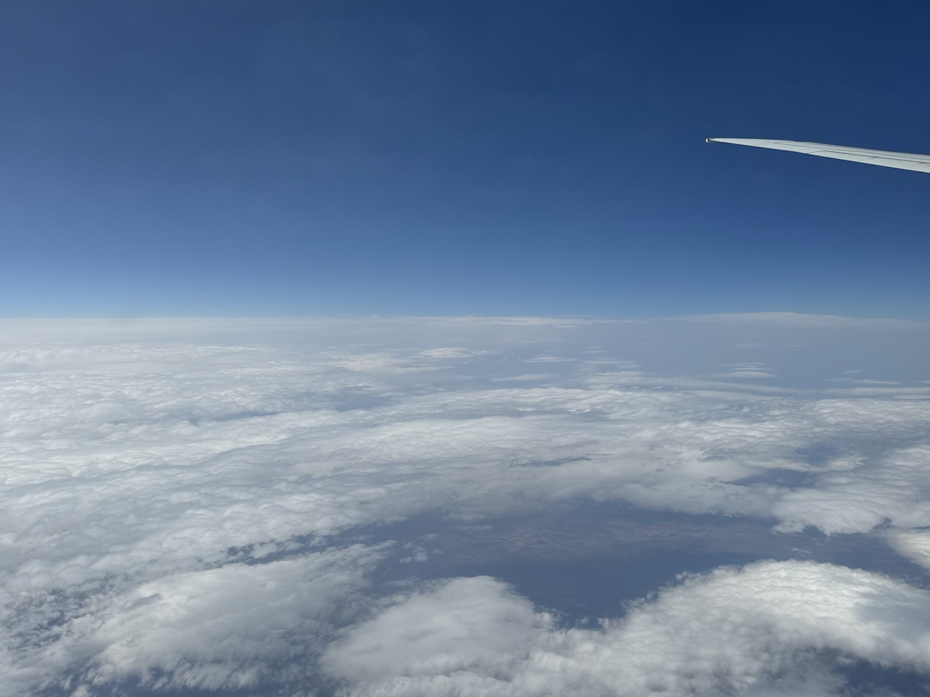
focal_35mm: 24
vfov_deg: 56.8
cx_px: 465
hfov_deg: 71.6
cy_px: 348
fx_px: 645
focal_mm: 6.76
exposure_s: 1/10417
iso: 80
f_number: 1.78
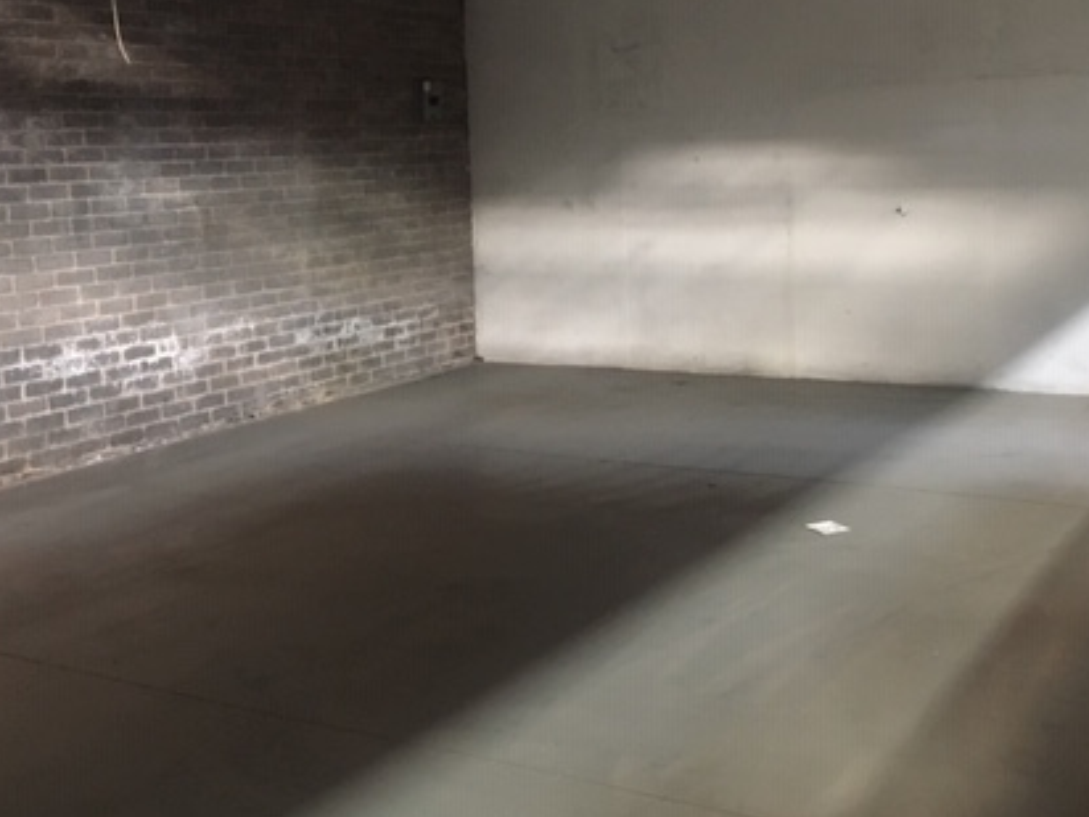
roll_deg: +2.5
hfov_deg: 42.0
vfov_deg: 31.9
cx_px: 600
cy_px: 278
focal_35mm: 45
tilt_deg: -6.4
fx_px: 1416
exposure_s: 1/17
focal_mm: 4.15
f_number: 2.2
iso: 400
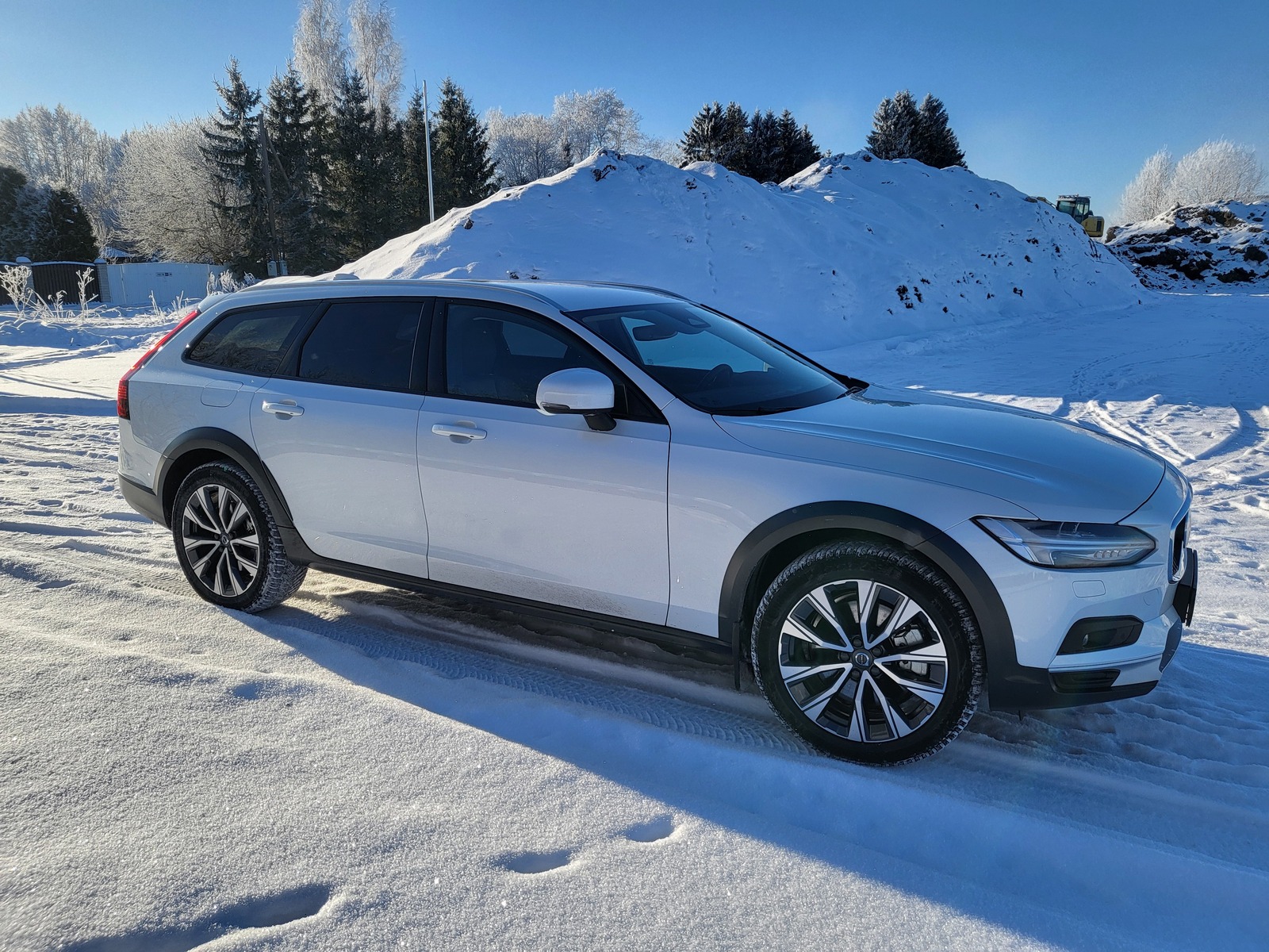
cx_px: 634
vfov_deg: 53.1
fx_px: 953
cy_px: 476
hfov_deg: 67.3
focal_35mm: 26
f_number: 1.8
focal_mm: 4.25
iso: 50
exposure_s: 1/2730
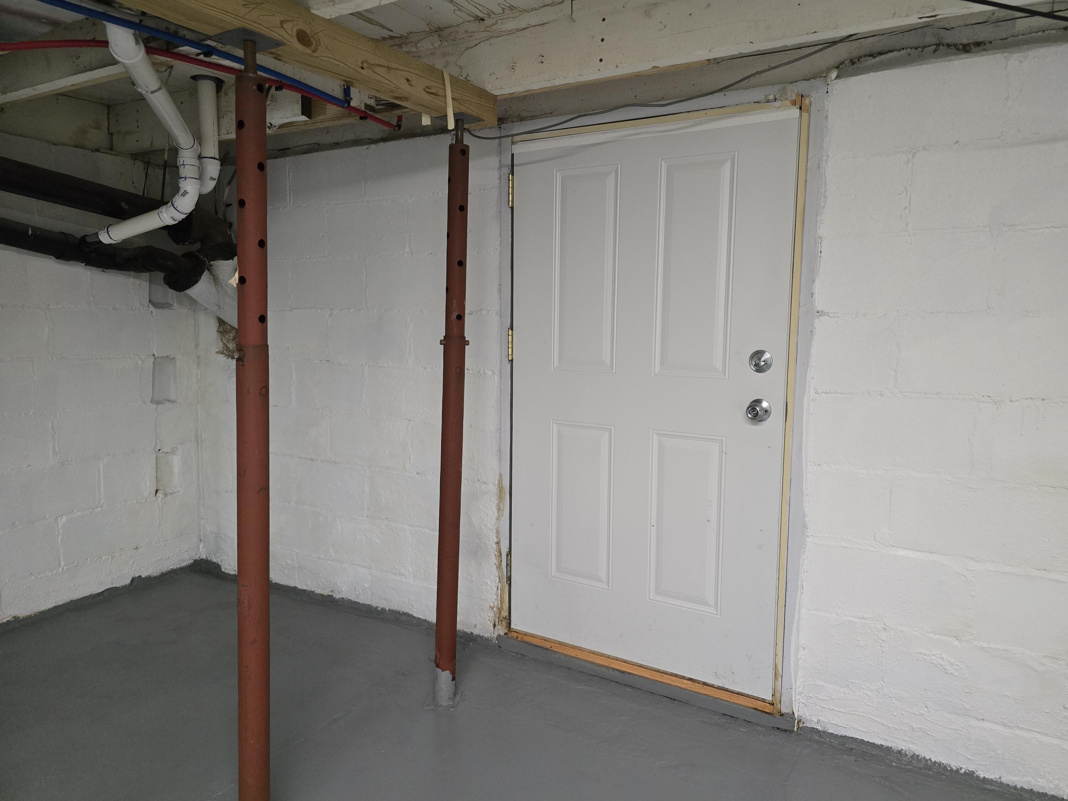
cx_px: 534
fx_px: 710
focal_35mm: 23
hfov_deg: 73.9
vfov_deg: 58.9
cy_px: 400
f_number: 1.7
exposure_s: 1/120
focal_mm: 6.3
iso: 1000
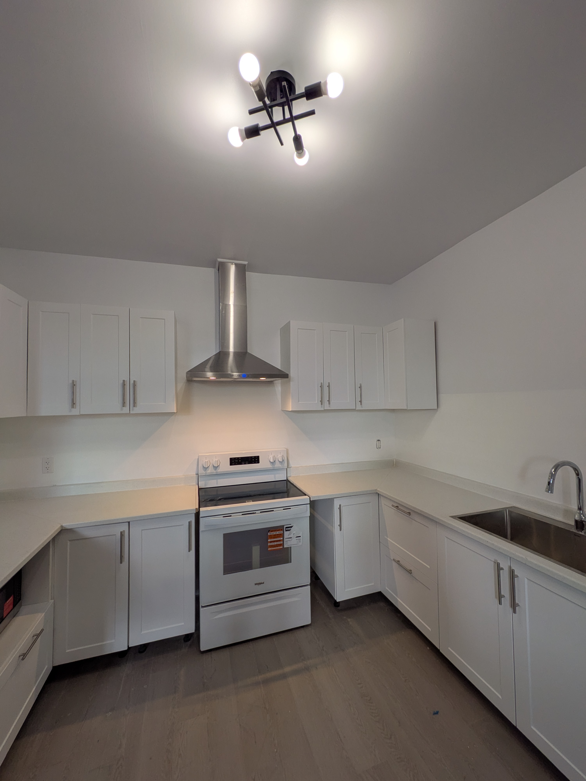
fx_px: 316
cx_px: 293
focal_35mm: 14
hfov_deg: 85.7
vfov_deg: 102.1
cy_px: 390
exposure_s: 1/135
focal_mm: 1.85
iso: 49
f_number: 2.2
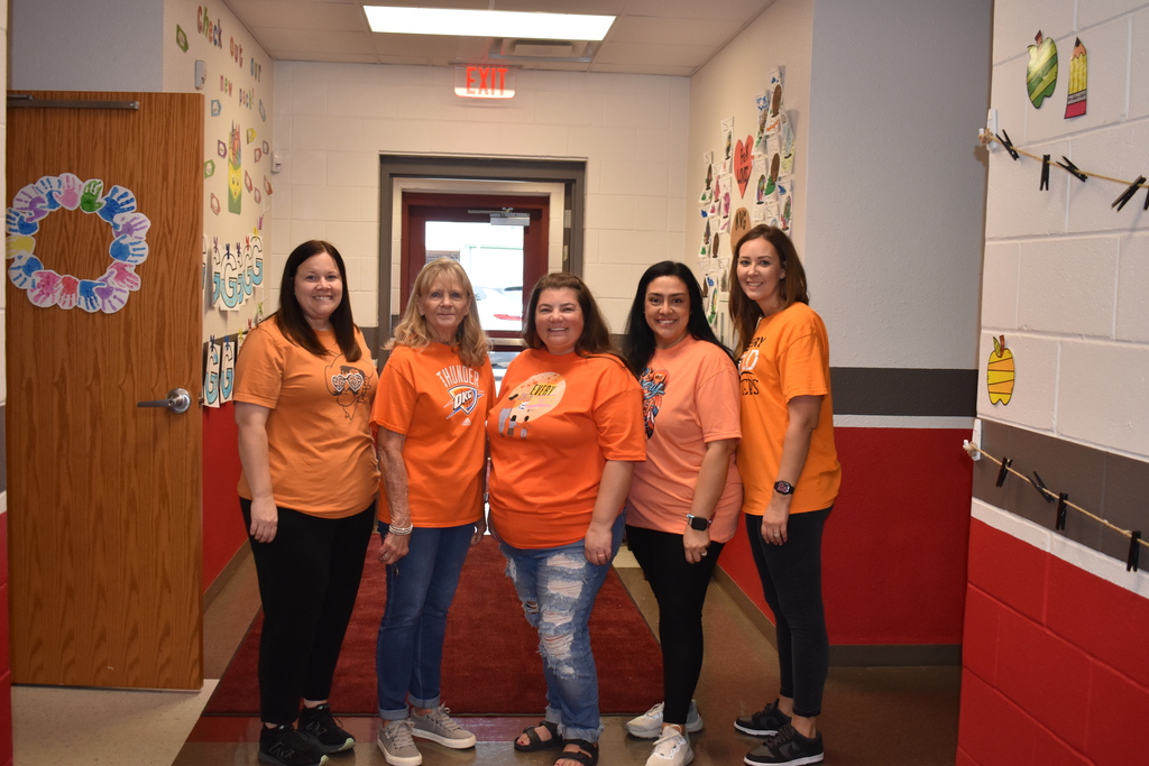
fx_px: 1149
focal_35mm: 36
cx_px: 574
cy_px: 383
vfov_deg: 36.9
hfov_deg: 53.1
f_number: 4
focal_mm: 24
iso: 900
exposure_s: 1/125
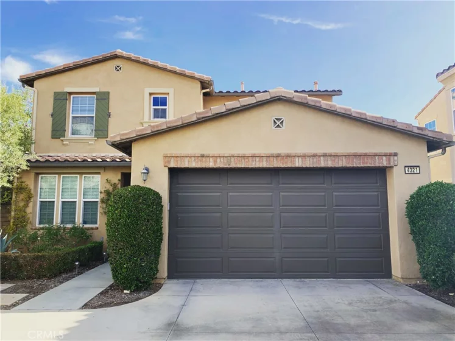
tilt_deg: +6.4
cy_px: 170
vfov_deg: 53.1
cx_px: 228
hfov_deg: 67.3
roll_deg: -0.1
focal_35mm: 26
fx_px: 342
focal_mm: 4.25
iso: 25
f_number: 1.8
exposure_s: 1/962
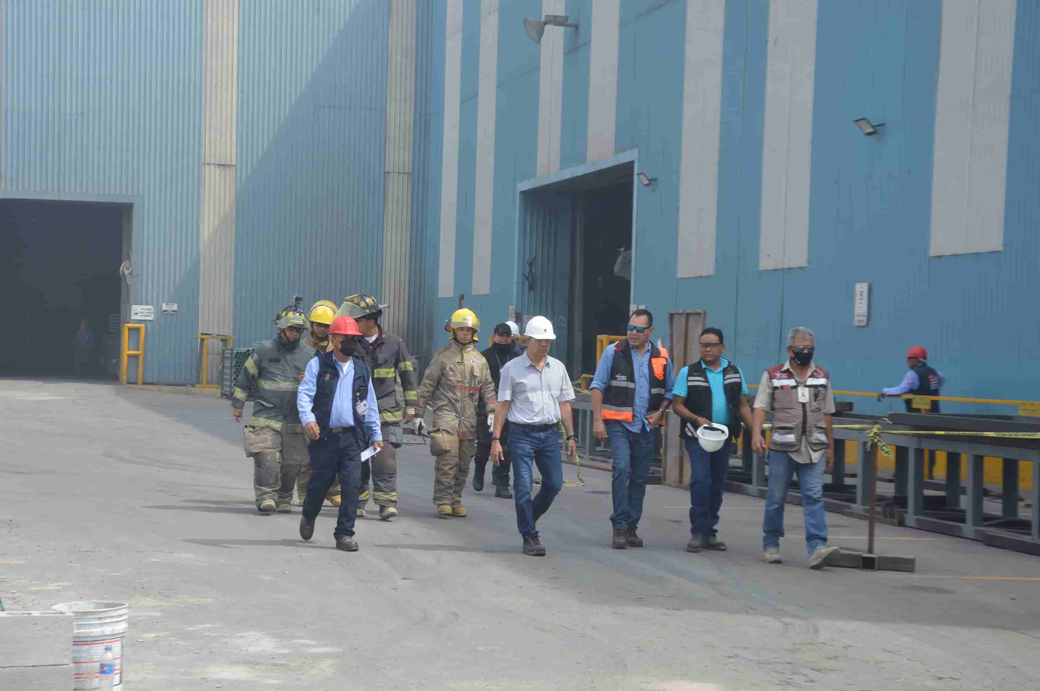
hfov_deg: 28.1
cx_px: 520
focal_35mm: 72
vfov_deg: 18.9
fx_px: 2078
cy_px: 346
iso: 100
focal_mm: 48
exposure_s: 1/200
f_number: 7.1
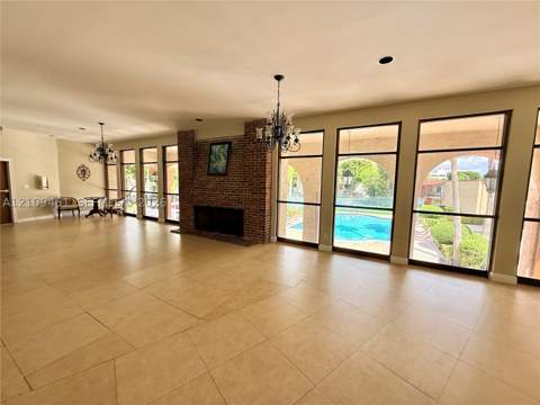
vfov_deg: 85.7
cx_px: 270
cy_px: 202
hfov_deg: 102.1
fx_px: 218
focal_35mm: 14
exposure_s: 1/175
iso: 64
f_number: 2.2
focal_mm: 2.22
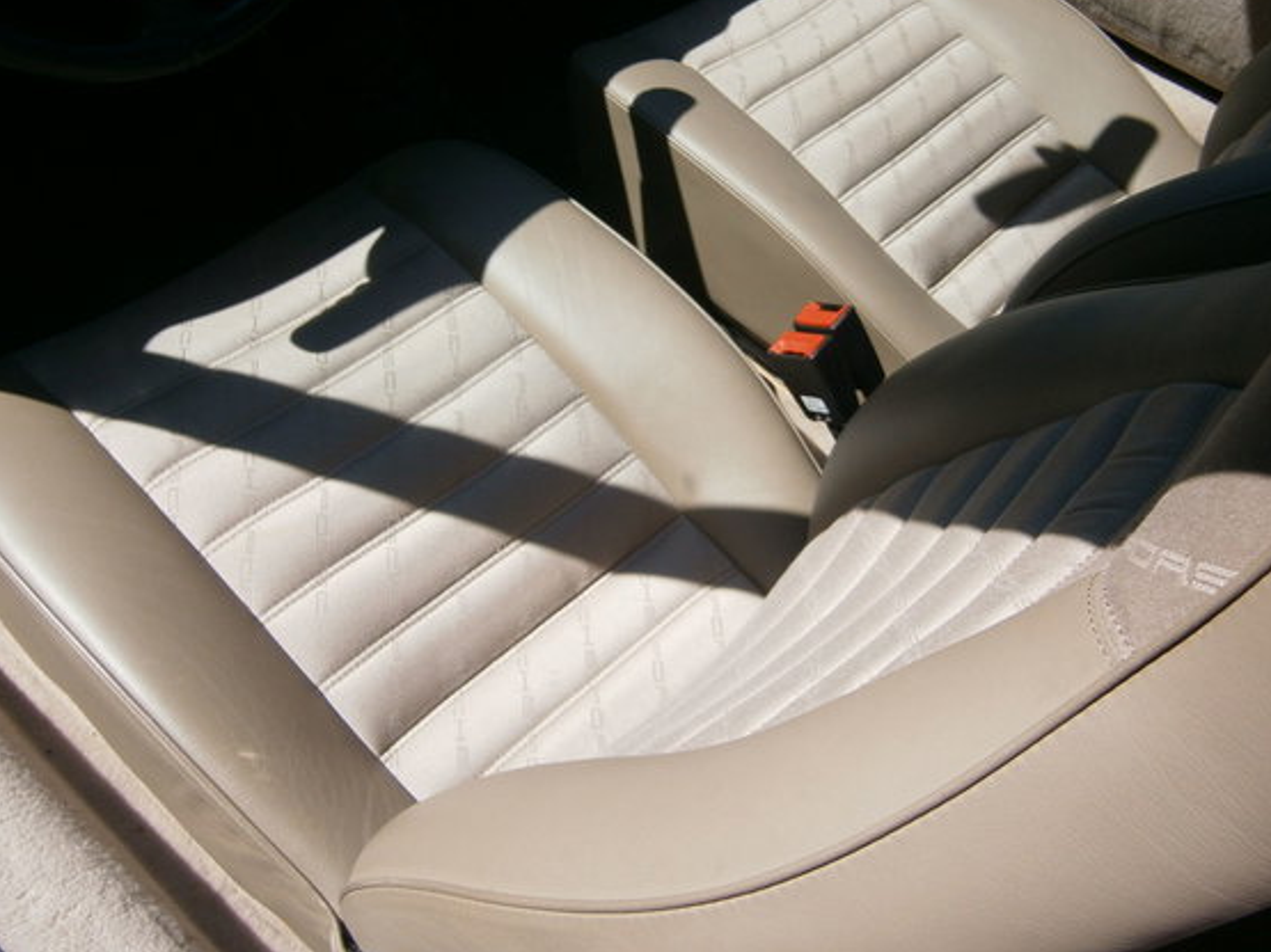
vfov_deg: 39.6
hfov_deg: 51.2
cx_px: 728
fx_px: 1322
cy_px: 442
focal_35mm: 36
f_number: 2.8
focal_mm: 4.7
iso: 80
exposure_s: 1/800
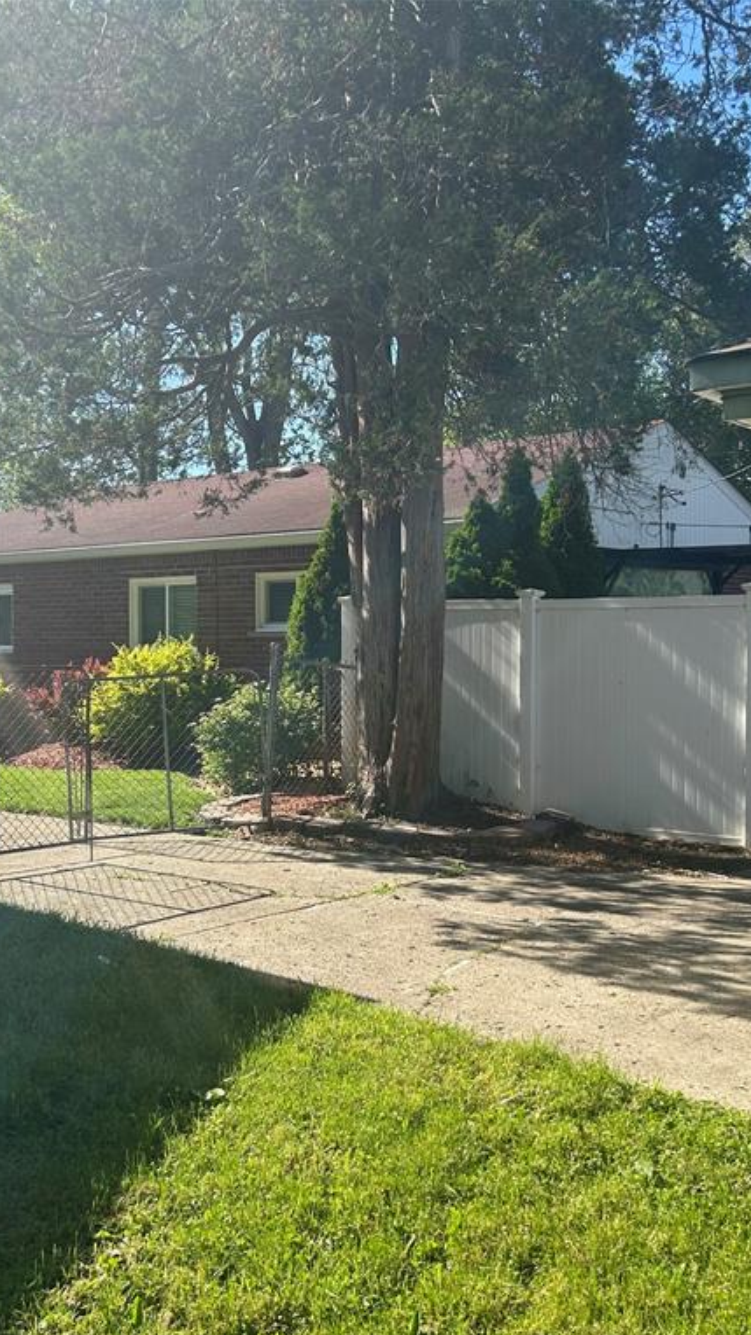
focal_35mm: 38
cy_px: 670
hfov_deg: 31.2
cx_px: 345
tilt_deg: -0.9
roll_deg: -0.5
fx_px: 1346
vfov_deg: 52.8
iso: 50
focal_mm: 5.7
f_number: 1.5
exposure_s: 1/2353
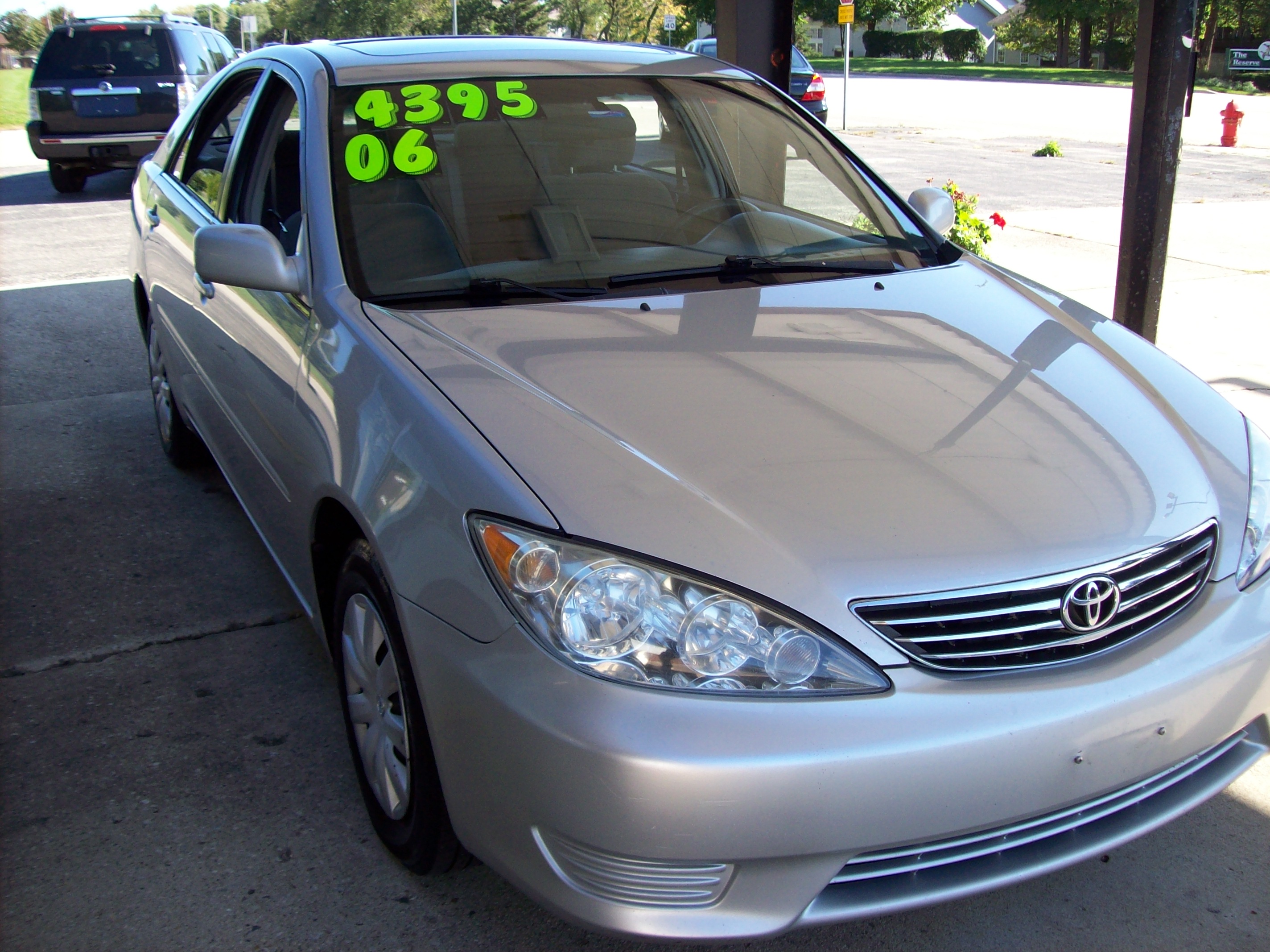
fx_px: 1320
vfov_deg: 39.6
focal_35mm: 36
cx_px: 635
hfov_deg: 51.4
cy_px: 476
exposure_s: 1/301
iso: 80
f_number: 2.7
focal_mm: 6
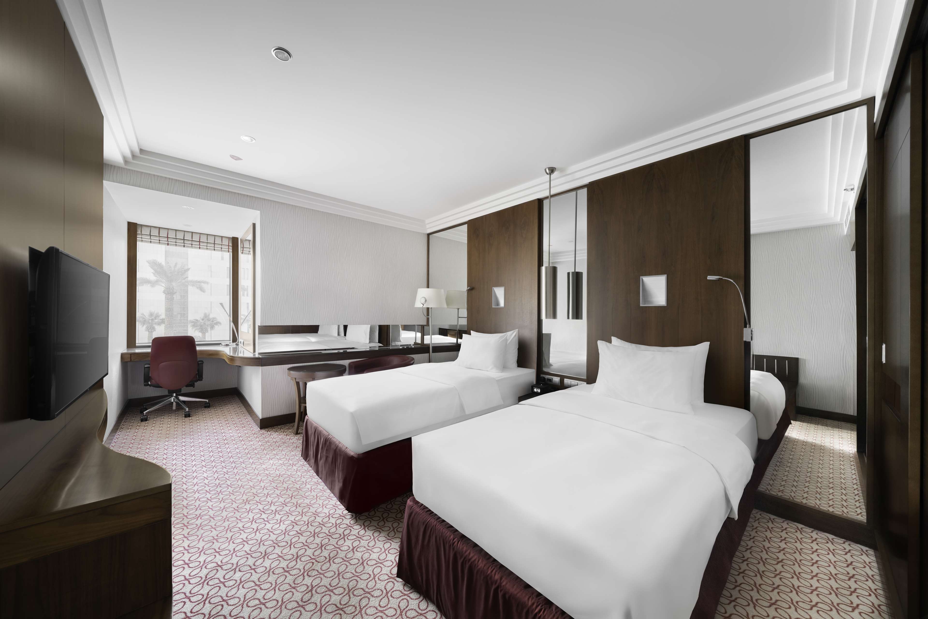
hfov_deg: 112.6
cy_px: 310
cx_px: 464
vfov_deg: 90.0
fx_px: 309
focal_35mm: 12
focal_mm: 12
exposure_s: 2.5
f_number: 9
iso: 64
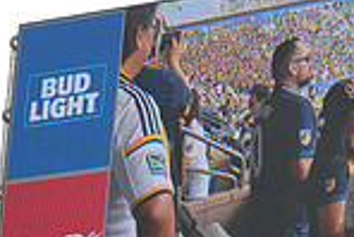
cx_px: 321
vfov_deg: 3.5
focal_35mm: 399
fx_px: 3927
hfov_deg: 5.2
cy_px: 129
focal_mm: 102
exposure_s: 1/640
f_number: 13
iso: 500
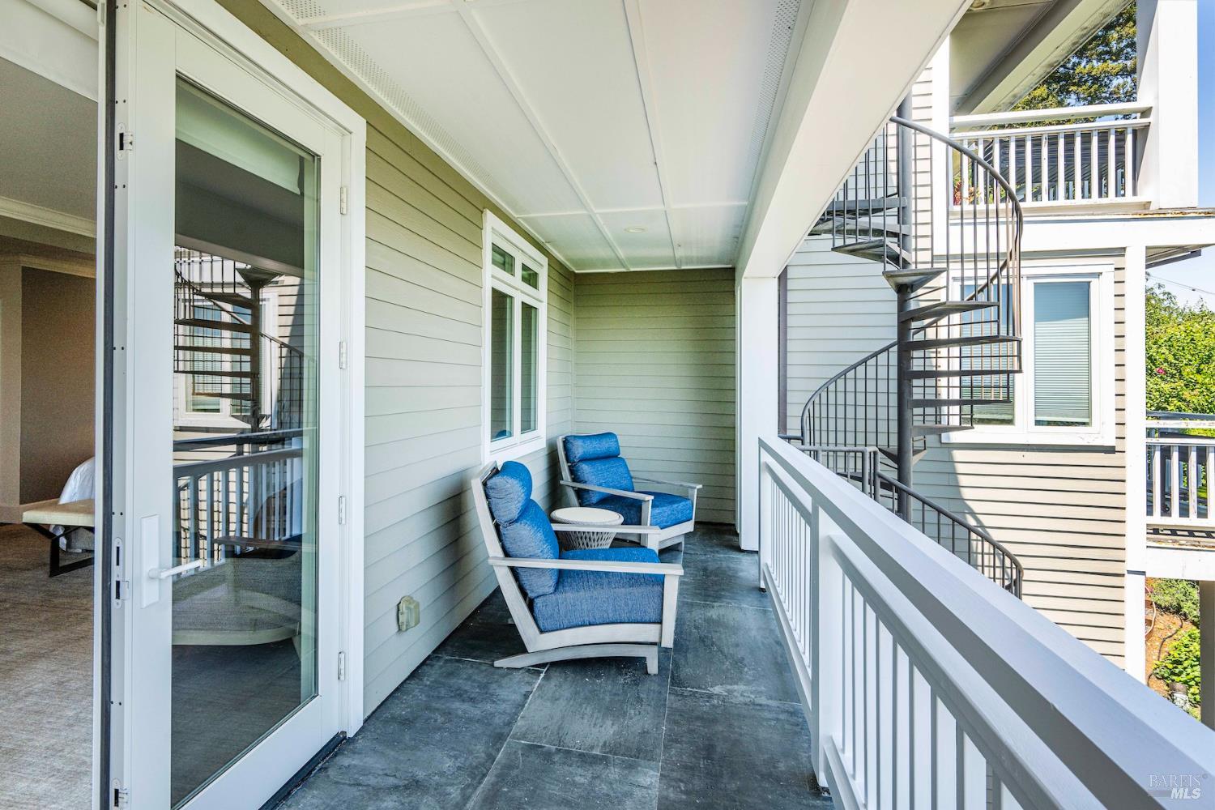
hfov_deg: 95.0
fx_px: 557
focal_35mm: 16
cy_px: 405
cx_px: 608
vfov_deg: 72.1
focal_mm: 16.5
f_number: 9
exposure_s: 1/160
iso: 250
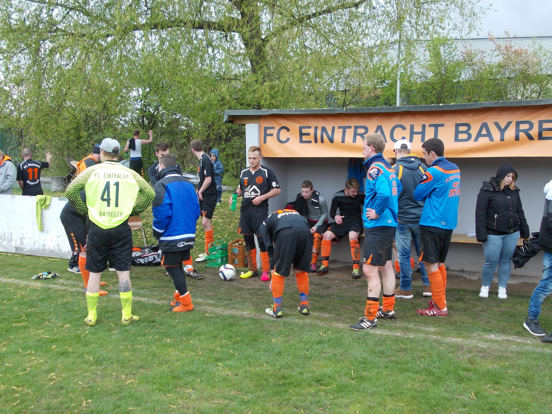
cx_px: 276
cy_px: 207
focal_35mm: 38
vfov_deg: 37.7
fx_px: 606
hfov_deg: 49.0
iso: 80
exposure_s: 1/125
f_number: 3.1
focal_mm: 5.3
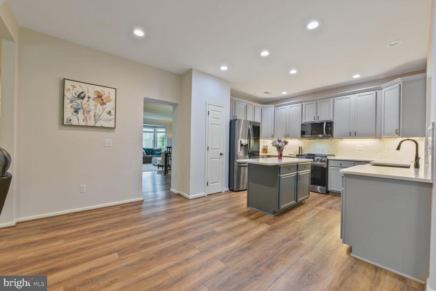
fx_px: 170
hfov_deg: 104.2
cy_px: 146
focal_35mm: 14
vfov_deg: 81.2
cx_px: 218
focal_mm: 14
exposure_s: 1
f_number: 8
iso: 200
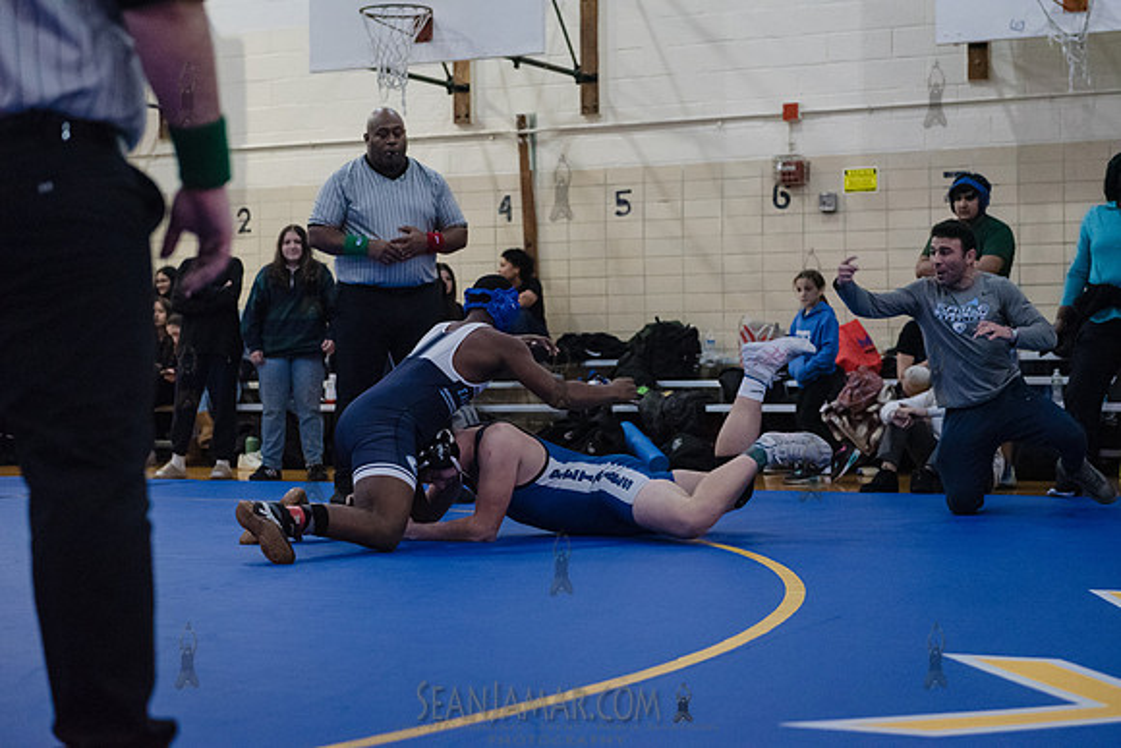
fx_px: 2180
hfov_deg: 28.8
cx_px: 560
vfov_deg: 19.5
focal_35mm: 70
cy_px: 374
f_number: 3.2
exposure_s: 1/400
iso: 8000
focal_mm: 70
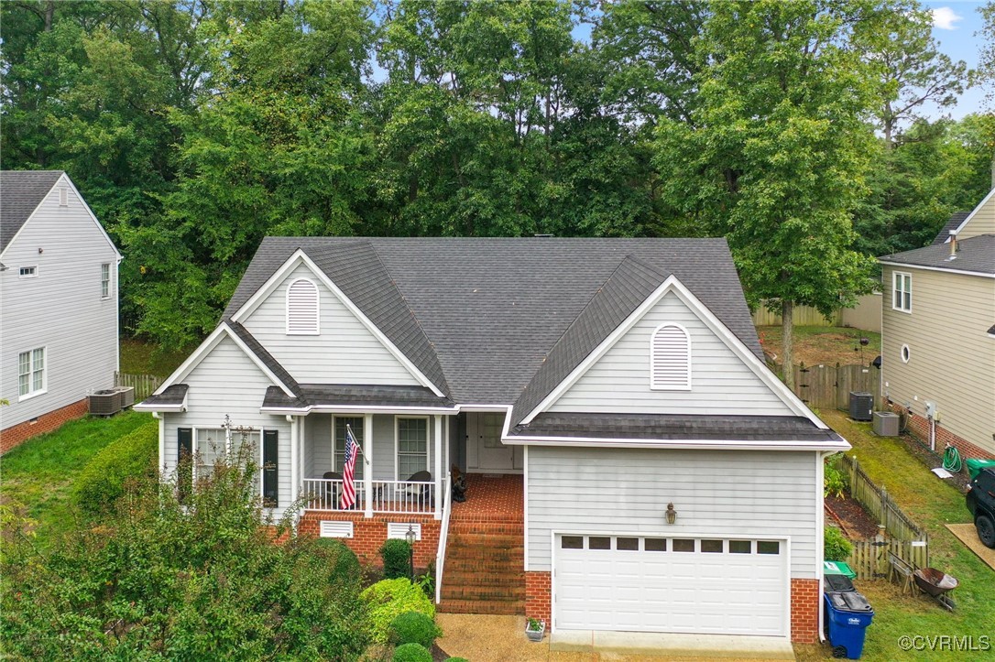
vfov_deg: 46.4
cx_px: 498
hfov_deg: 65.5
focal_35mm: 28
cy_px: 331
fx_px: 773
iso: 320
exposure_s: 1/20
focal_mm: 10.26
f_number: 2.8
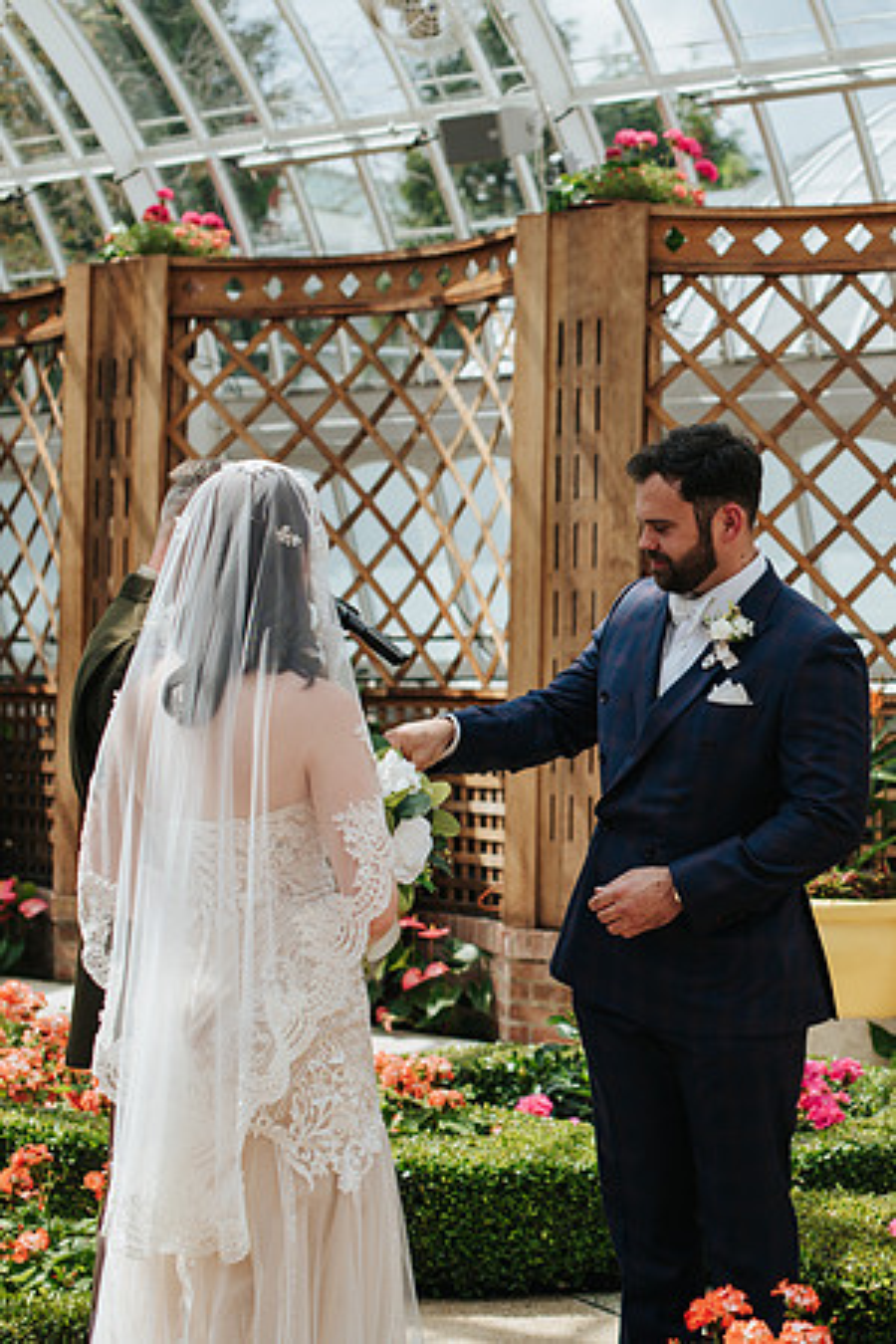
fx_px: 2823
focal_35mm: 76
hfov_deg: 17.7
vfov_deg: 26.8
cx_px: 854
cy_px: 666
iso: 125
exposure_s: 1/1000
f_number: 3.5
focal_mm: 50
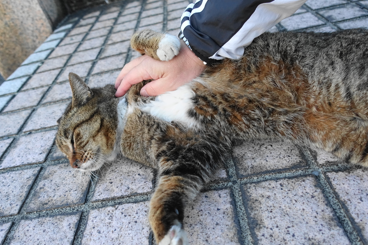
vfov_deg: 51.3
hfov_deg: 71.5
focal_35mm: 25
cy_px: 122
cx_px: 179
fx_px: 256
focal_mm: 8.8
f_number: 2.2
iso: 1000
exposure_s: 1/250
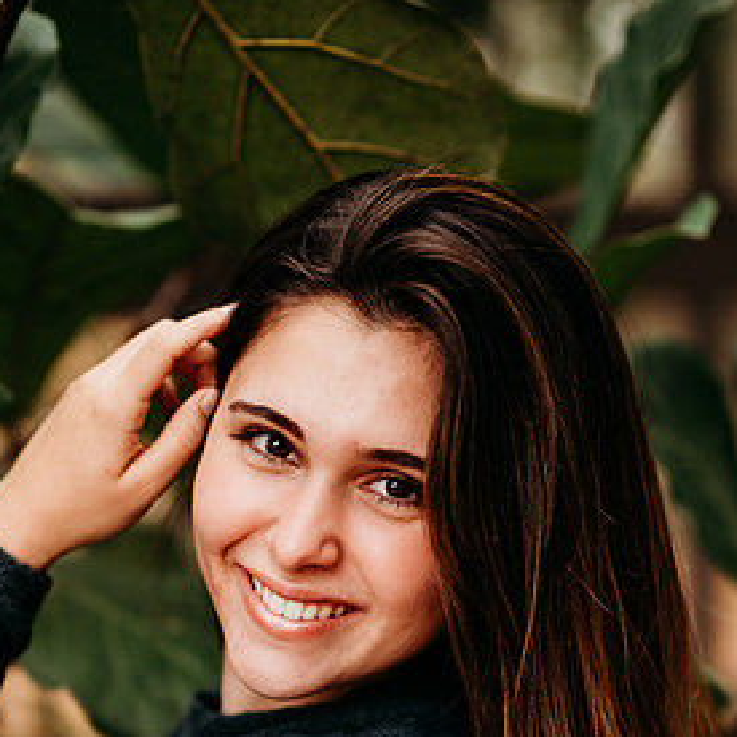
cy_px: 592
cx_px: 348
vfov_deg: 14.7
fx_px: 2842
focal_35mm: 118
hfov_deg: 14.8
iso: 400
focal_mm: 85
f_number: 2.2
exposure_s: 1/320
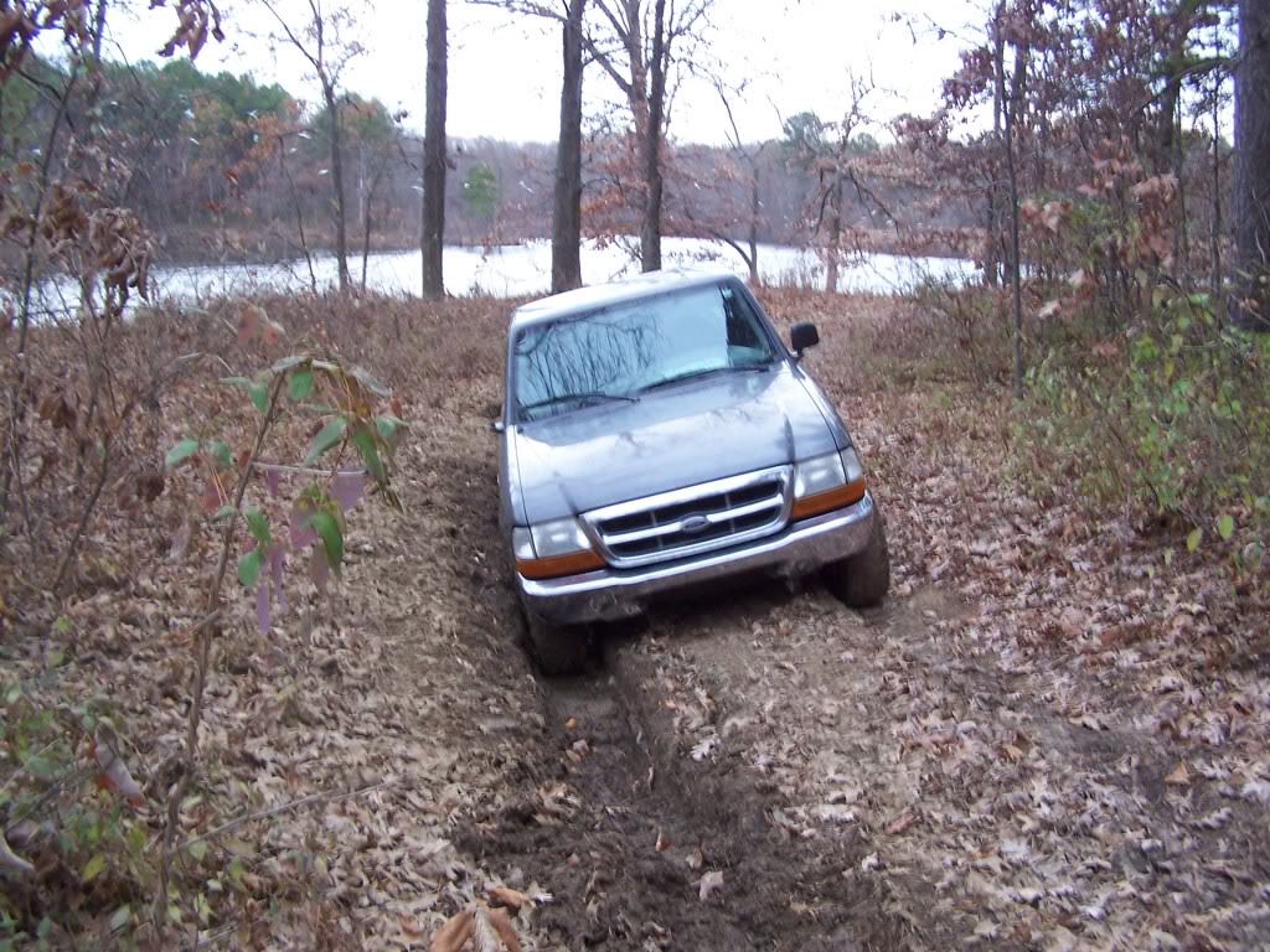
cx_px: 635
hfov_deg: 49.0
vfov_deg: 37.7
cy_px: 476
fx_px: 1394
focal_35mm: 38
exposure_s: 1/15
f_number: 2.8
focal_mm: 6.3
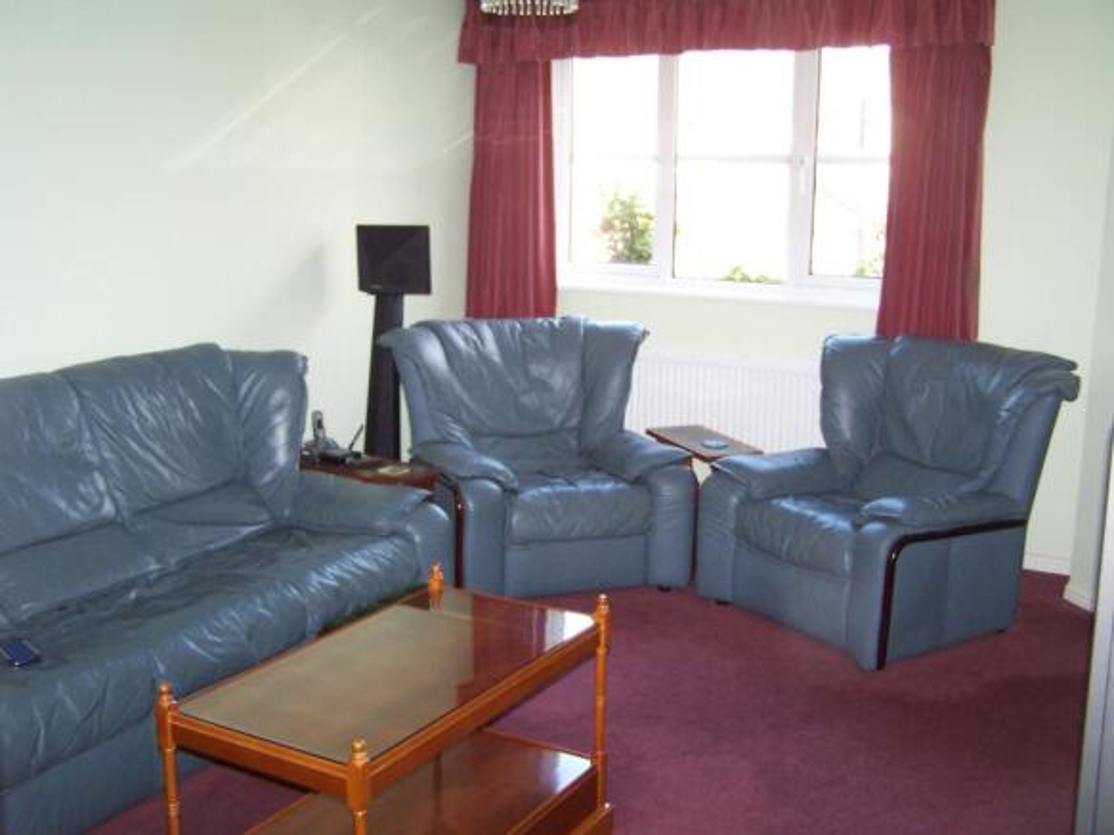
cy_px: 418
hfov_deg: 49.0
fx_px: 1223
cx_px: 557
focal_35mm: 38
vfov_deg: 37.7
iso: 140
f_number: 2.8
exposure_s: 1/60
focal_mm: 6.3
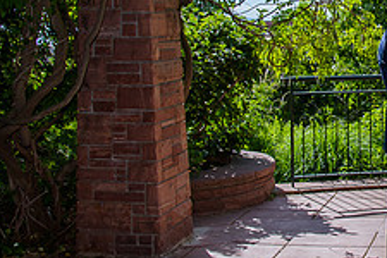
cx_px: 397
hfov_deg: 25.8
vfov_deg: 18.3
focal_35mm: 74
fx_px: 795
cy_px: 76
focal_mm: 24
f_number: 8
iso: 200
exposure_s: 1/250
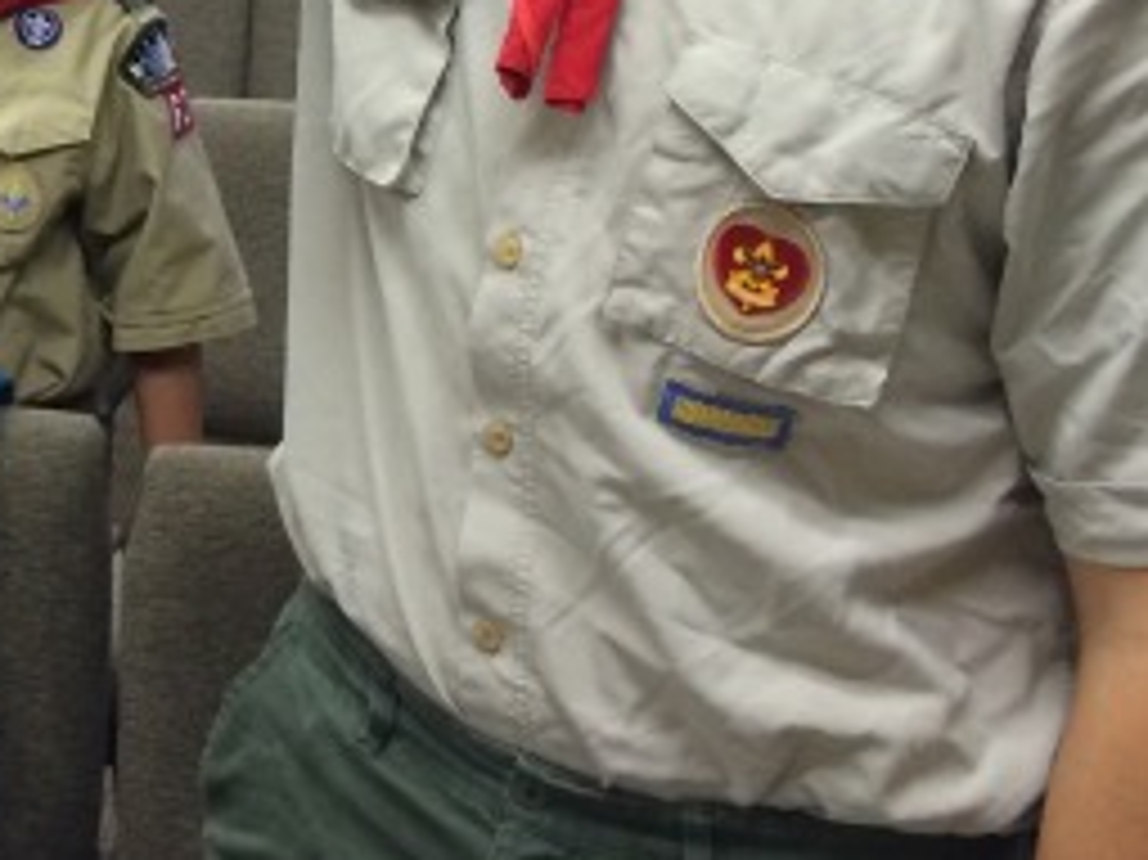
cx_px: -320
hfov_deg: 19.9
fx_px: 3016
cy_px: -261
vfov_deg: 15.4
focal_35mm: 91
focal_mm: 4.15
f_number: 2.2
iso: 160
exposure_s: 1/30
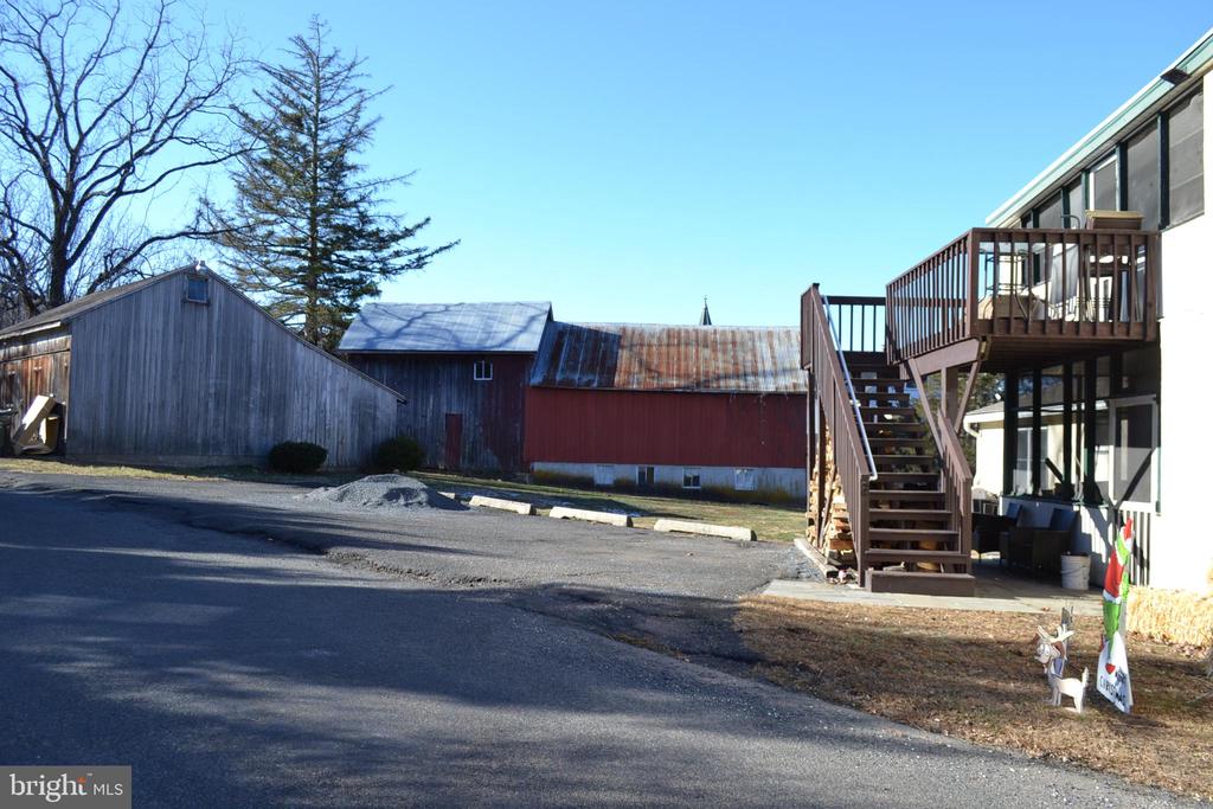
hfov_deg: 67.4
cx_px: 606
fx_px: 910
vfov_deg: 47.9
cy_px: 404
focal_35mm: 27
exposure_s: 1/160
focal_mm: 18
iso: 100
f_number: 6.3
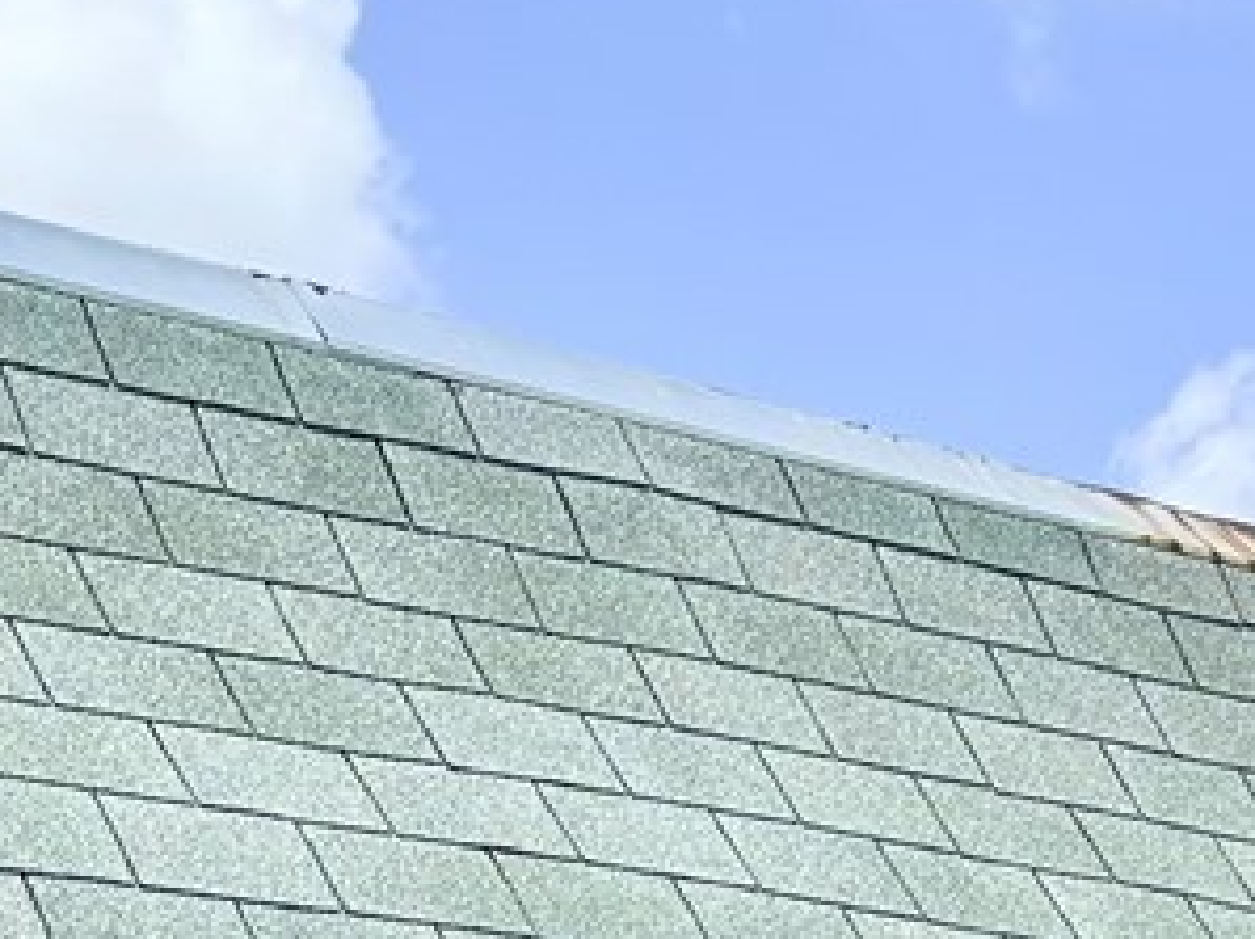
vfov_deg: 10.4
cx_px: -1129
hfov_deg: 13.4
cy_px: 1992
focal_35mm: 129
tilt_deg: +0.4
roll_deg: +1.1
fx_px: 4673
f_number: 1.78
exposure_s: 1/3953
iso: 100
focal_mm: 6.76
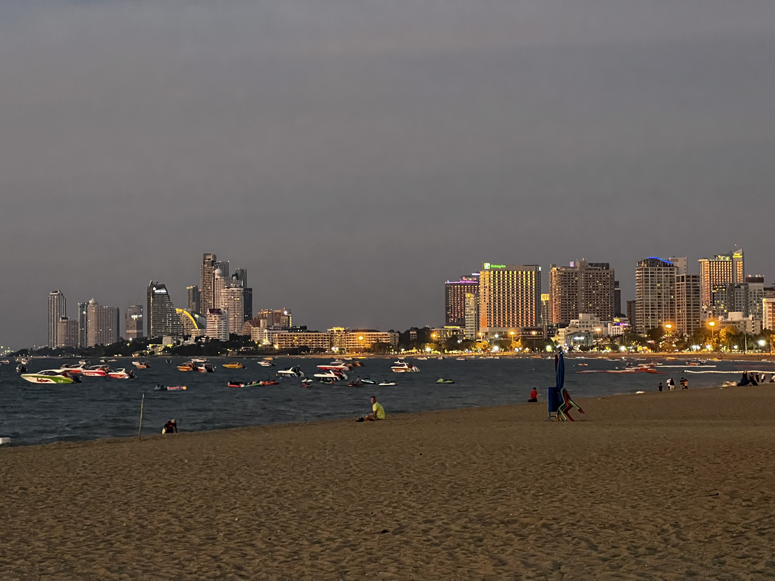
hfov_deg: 25.3
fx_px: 1724
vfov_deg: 19.1
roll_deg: +0.8
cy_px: 290
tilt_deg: +2.0
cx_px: 388
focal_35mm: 77
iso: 1250
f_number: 2.8
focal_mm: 9
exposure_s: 1/25
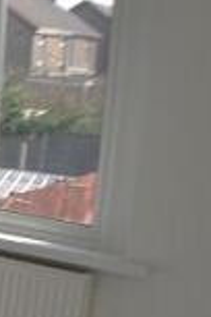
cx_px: -461
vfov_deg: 15.8
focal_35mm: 129
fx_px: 1134
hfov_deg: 8.5
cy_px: 221
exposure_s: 1/250
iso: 100
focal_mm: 20
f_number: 3.8
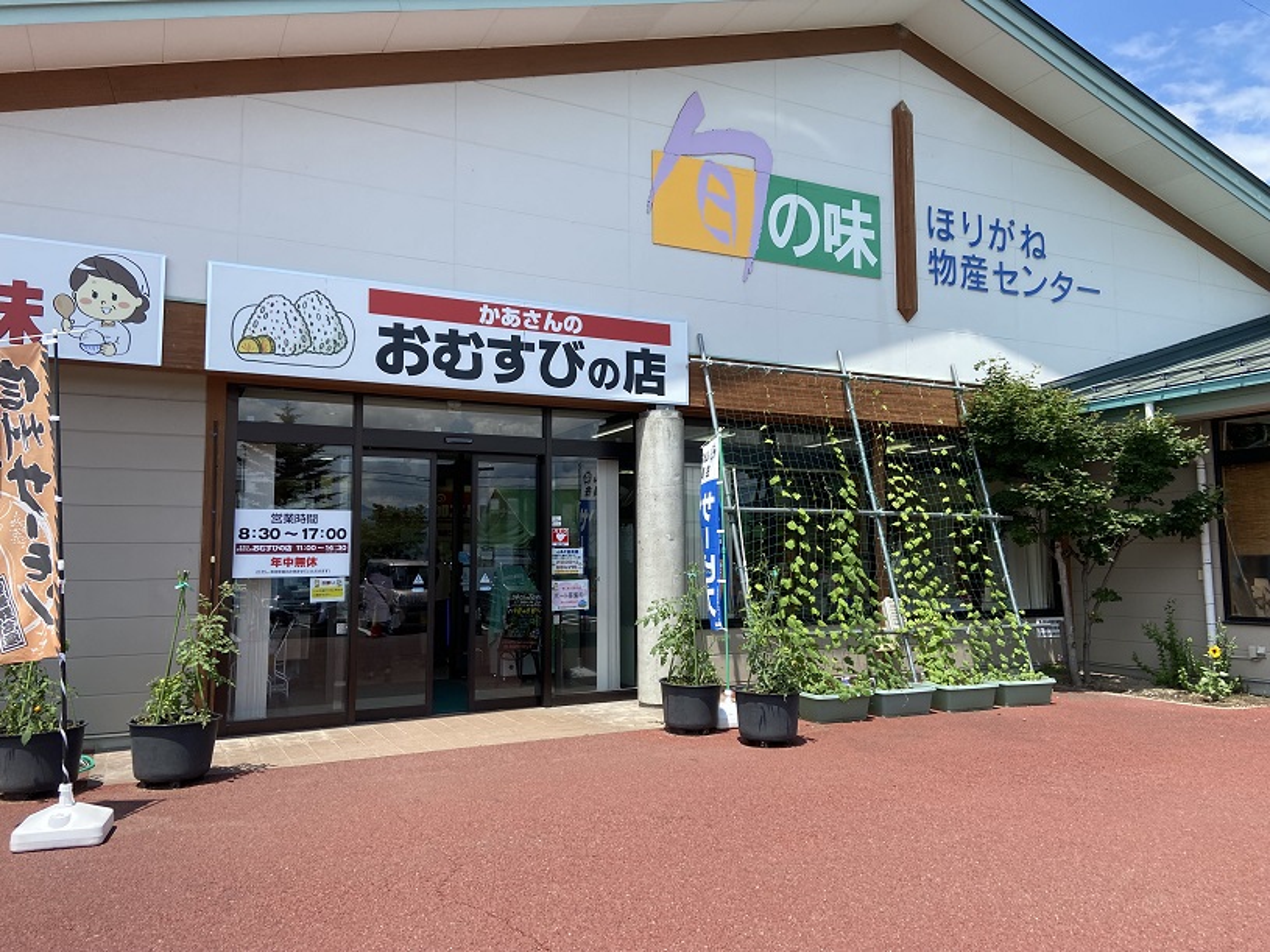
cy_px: 476
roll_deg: -0.2
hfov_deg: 67.3
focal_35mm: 26
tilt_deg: +5.1
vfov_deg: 53.1
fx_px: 954
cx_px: 635
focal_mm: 4.25
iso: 32
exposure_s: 1/1808
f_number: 1.8
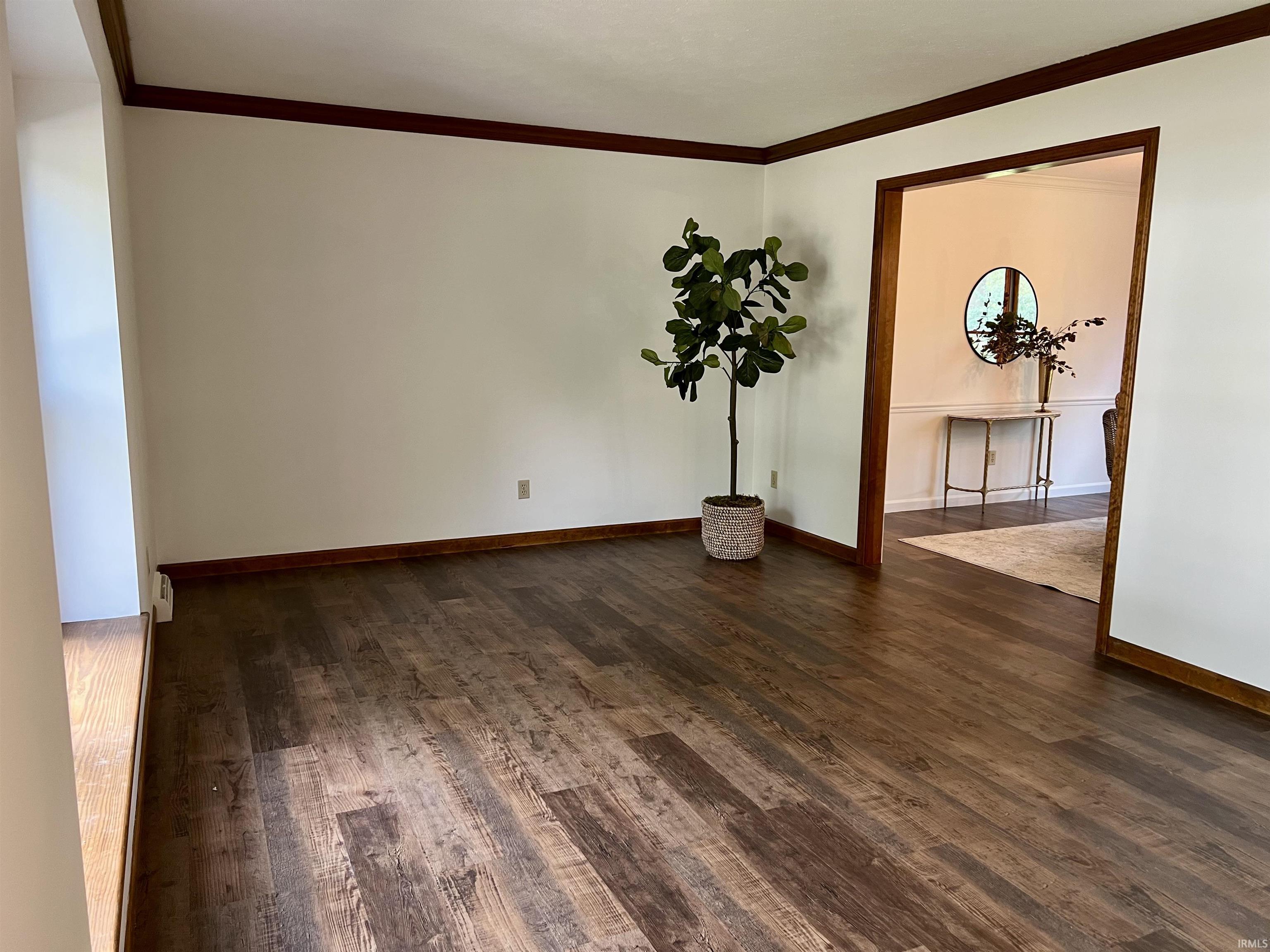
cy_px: 476
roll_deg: -1.2
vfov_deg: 53.1
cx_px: 635
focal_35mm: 26
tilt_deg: -10.6
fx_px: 954
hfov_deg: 67.3
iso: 100
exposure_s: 1/60
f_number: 1.5
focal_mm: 5.7
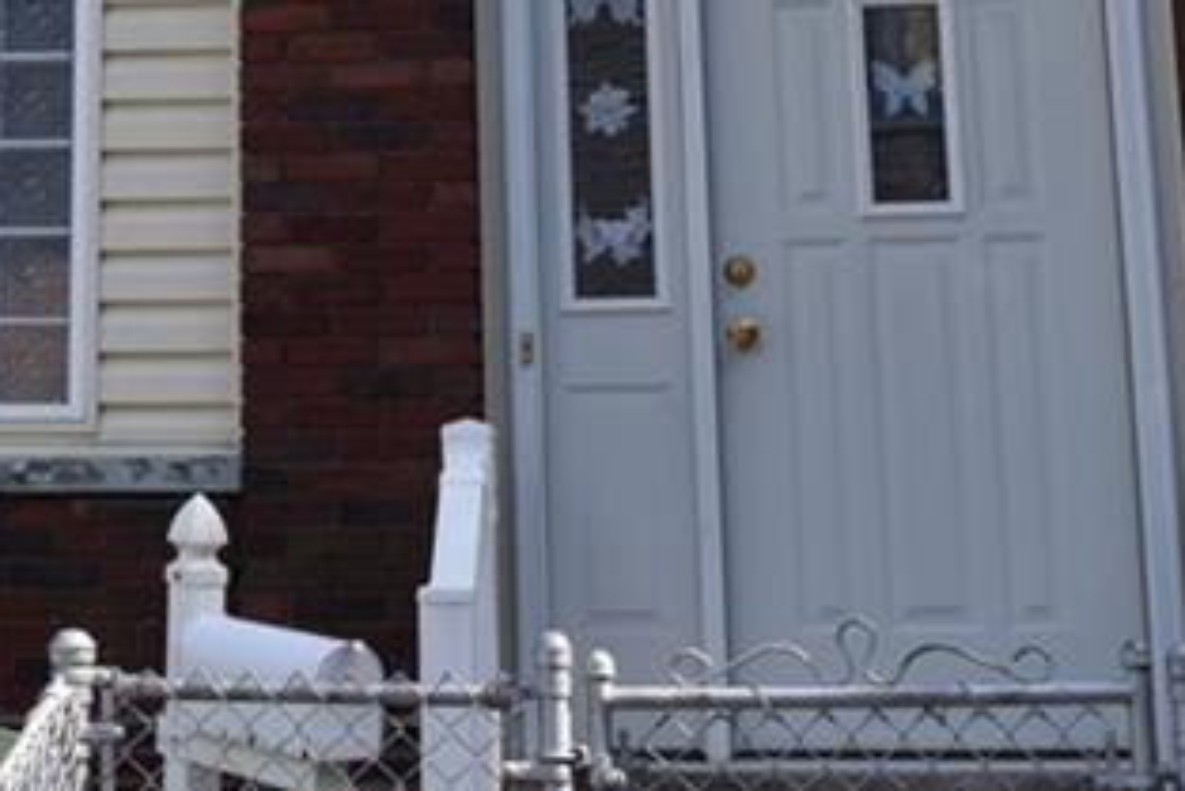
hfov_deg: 20.3
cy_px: -284
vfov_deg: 13.4
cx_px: 45
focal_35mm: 98
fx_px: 3227
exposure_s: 1/250
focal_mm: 20
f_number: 8
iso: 200
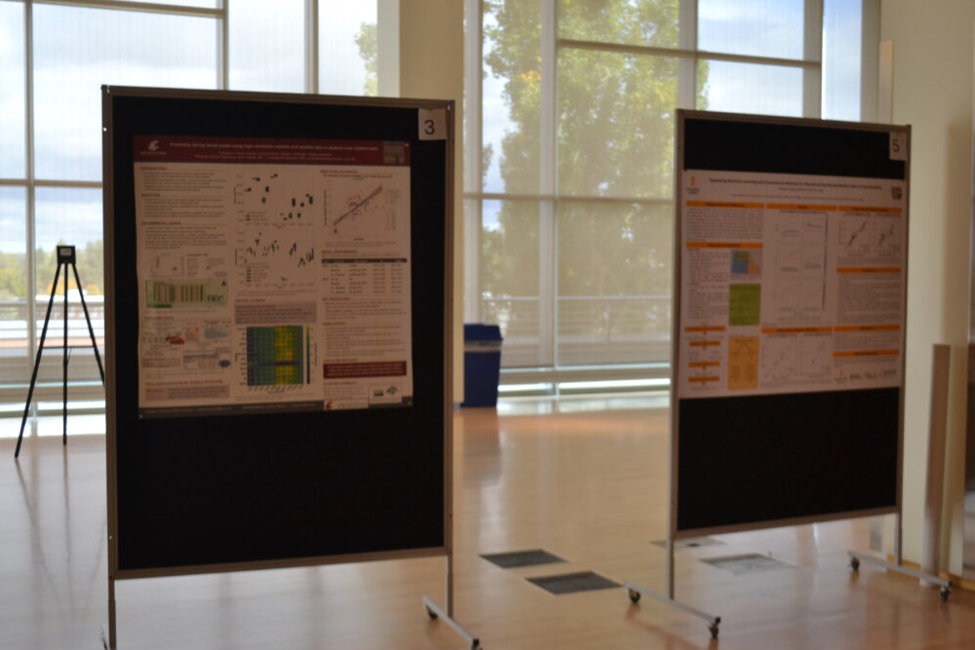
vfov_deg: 31.2
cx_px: 485
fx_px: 1165
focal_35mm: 43
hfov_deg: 45.4
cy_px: 331
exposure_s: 1/60
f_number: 4.5
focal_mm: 28
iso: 500
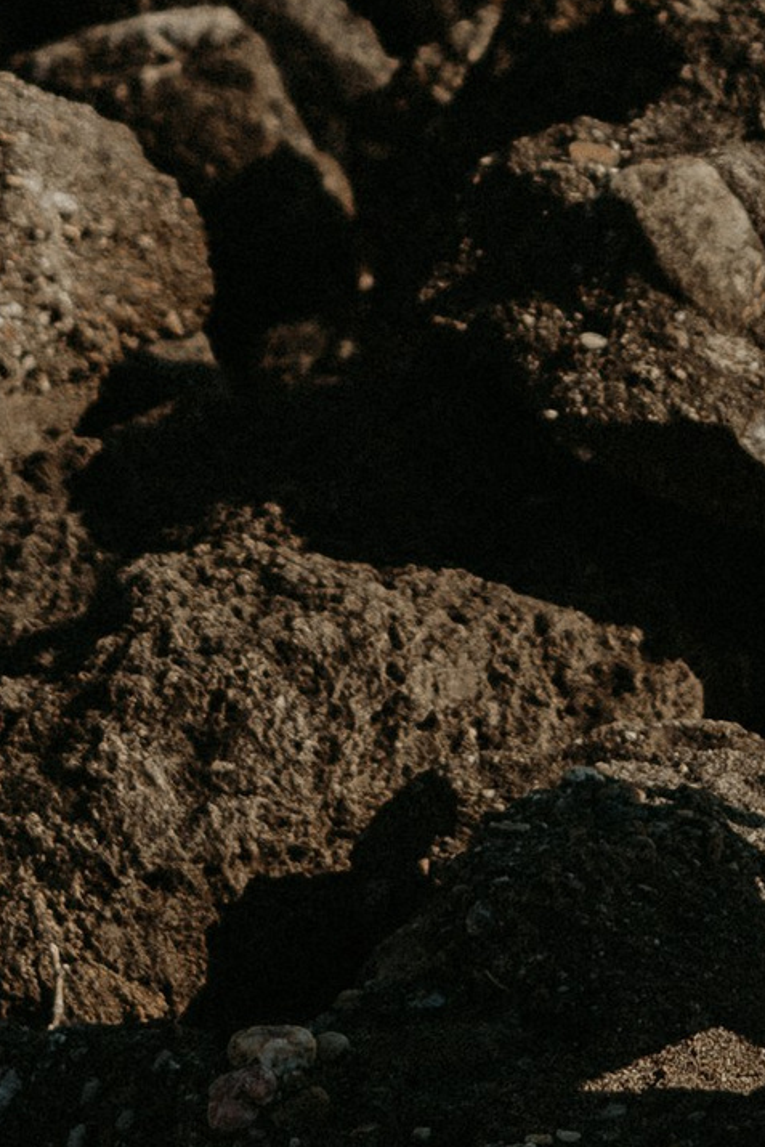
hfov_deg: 7.3
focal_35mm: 188
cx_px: 616
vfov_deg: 10.6
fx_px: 5989
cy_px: -510
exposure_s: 1/4000
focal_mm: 35
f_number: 1.6
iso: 100
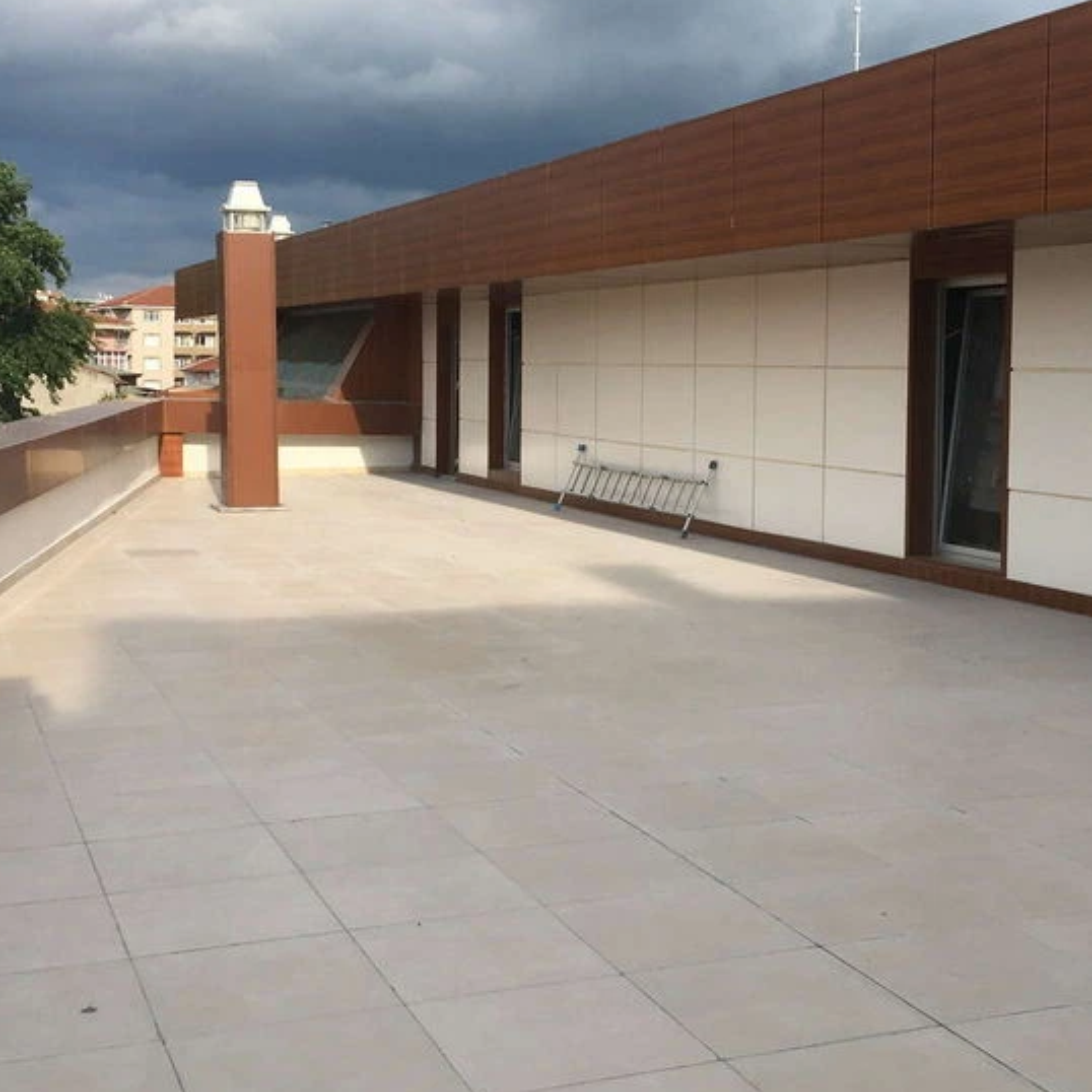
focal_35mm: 48
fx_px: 1713
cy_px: 475
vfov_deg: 35.3
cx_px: 585
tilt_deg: -1.8
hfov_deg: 35.3
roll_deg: -1.0
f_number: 2.2
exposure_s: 1/1040
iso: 25
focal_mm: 4.15
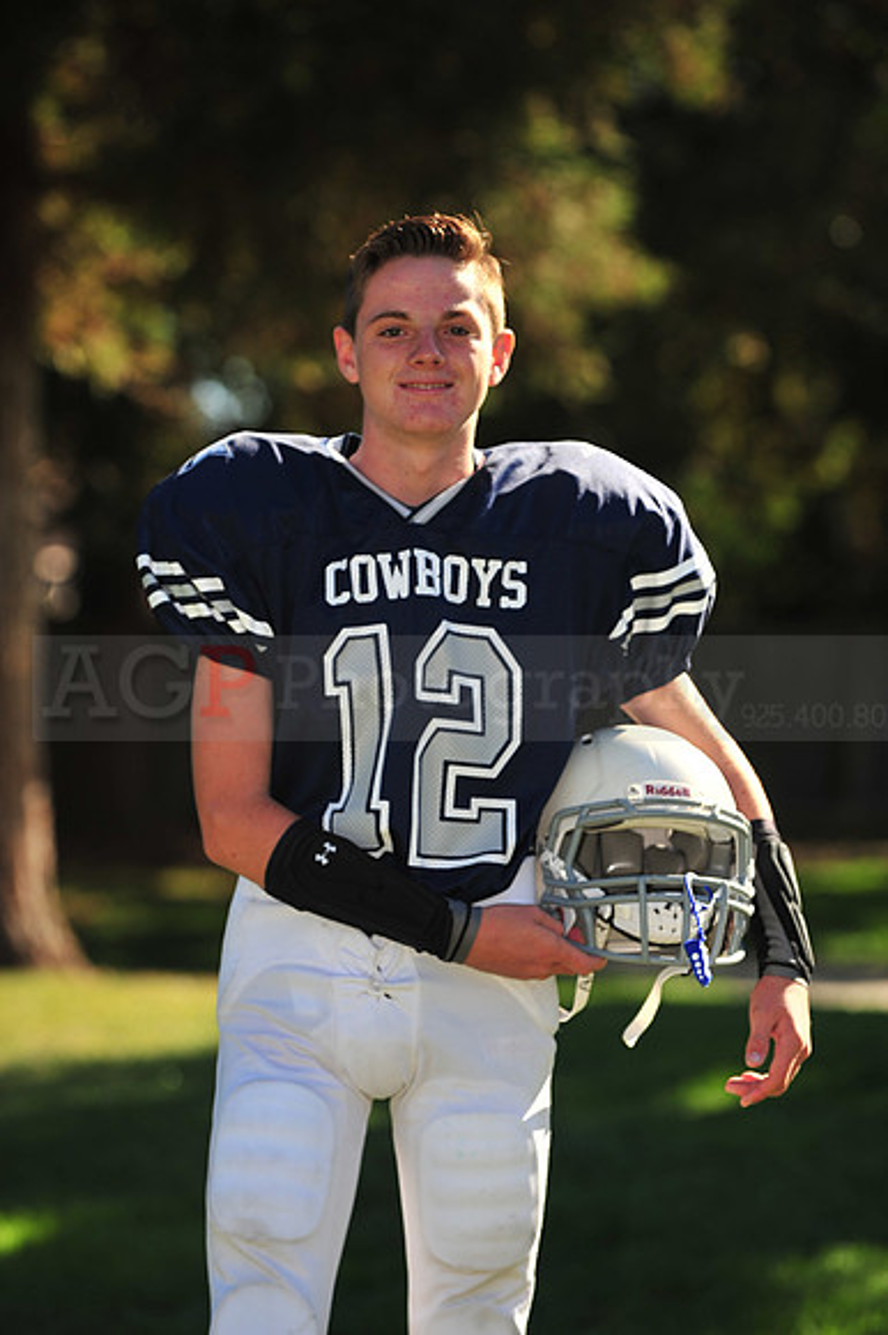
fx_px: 6297
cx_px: 444
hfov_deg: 8.1
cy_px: 668
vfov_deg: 12.1
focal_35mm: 170
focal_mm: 170
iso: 200
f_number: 4.5
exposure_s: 1/1000
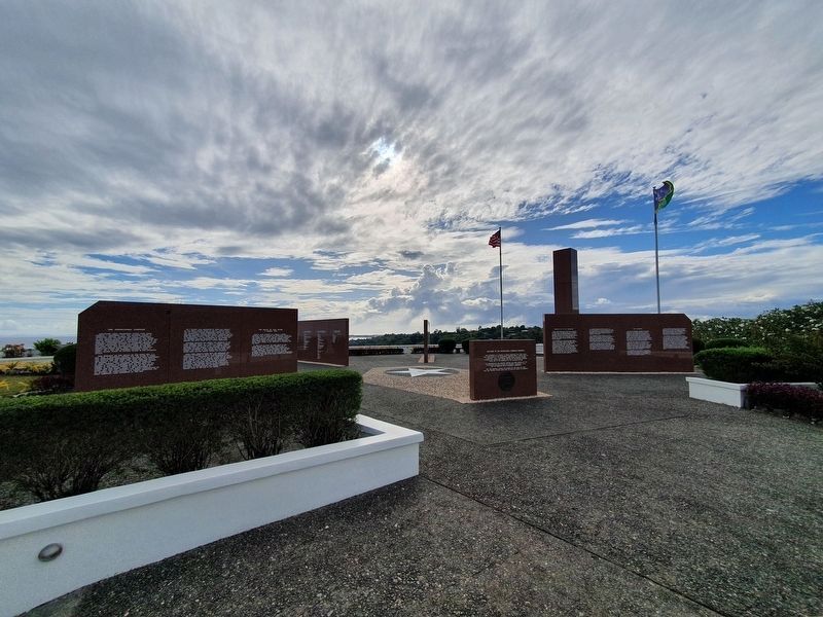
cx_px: 412
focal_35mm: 13
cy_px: 308
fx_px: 309
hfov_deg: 106.2
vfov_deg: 89.9
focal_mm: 1.8
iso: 50
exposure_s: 1/3048
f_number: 2.2
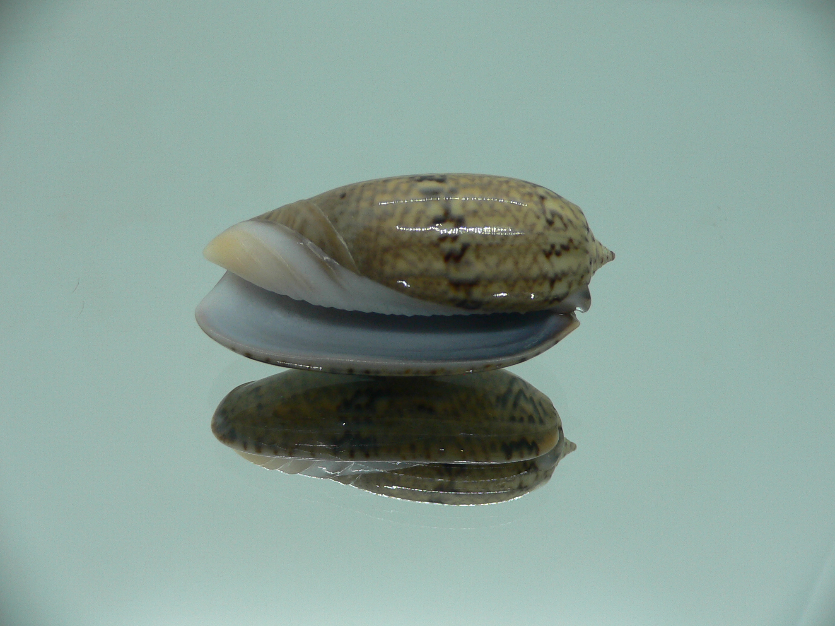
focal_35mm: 35
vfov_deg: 40.7
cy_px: 313
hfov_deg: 52.6
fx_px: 844
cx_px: 418
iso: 80
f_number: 2.8
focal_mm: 4.6
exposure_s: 1/60
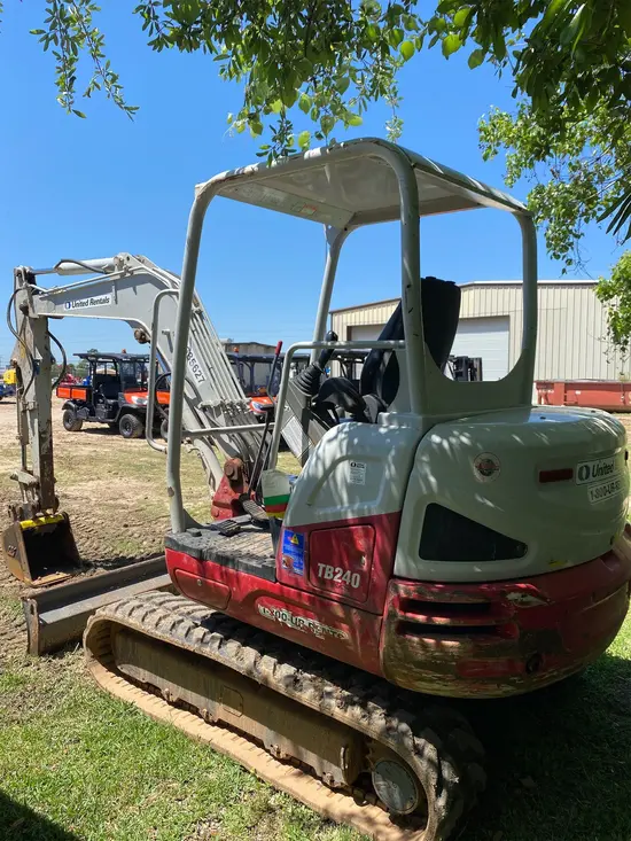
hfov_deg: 53.1
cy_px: 420
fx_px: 632
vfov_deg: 67.3
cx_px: 316
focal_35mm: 26
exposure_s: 1/1866
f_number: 1.8
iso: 32
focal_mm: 4.25
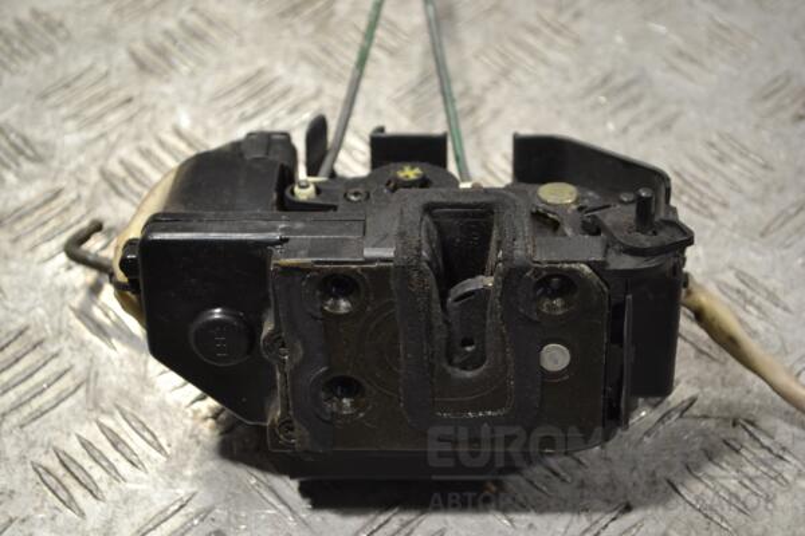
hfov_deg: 26.0
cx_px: 402
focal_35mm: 78
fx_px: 1744
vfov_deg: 17.5
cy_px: 268
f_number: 5.6
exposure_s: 1/30
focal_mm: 52
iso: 320
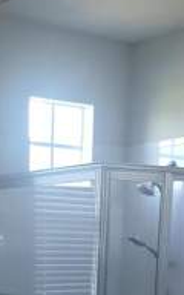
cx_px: 21
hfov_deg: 15.2
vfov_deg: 21.7
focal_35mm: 85
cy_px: 393
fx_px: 682
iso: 80
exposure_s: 1/60
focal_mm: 5
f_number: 1.8
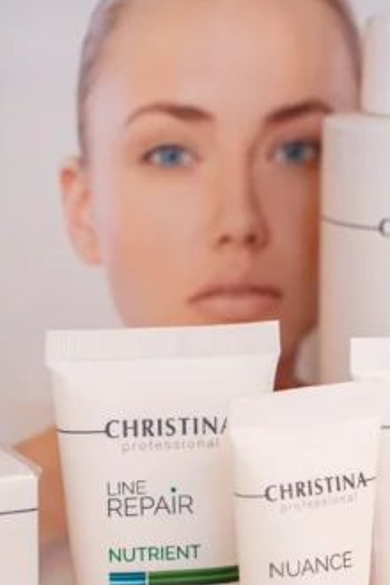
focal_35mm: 122
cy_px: 509
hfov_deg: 10.8
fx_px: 1982
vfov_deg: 16.6
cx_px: 610
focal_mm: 35
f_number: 2.5
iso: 320
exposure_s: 1/125
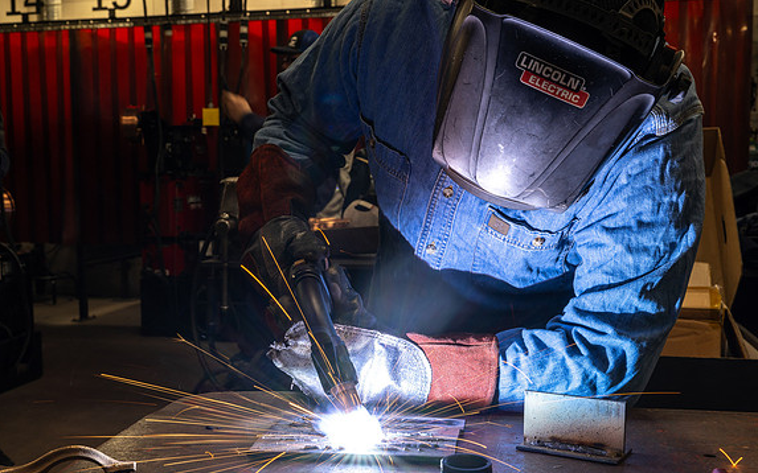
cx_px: 353
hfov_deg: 46.2
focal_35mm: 43
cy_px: 261
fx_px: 888
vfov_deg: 29.8
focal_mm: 39
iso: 50
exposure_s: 1/20
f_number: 11
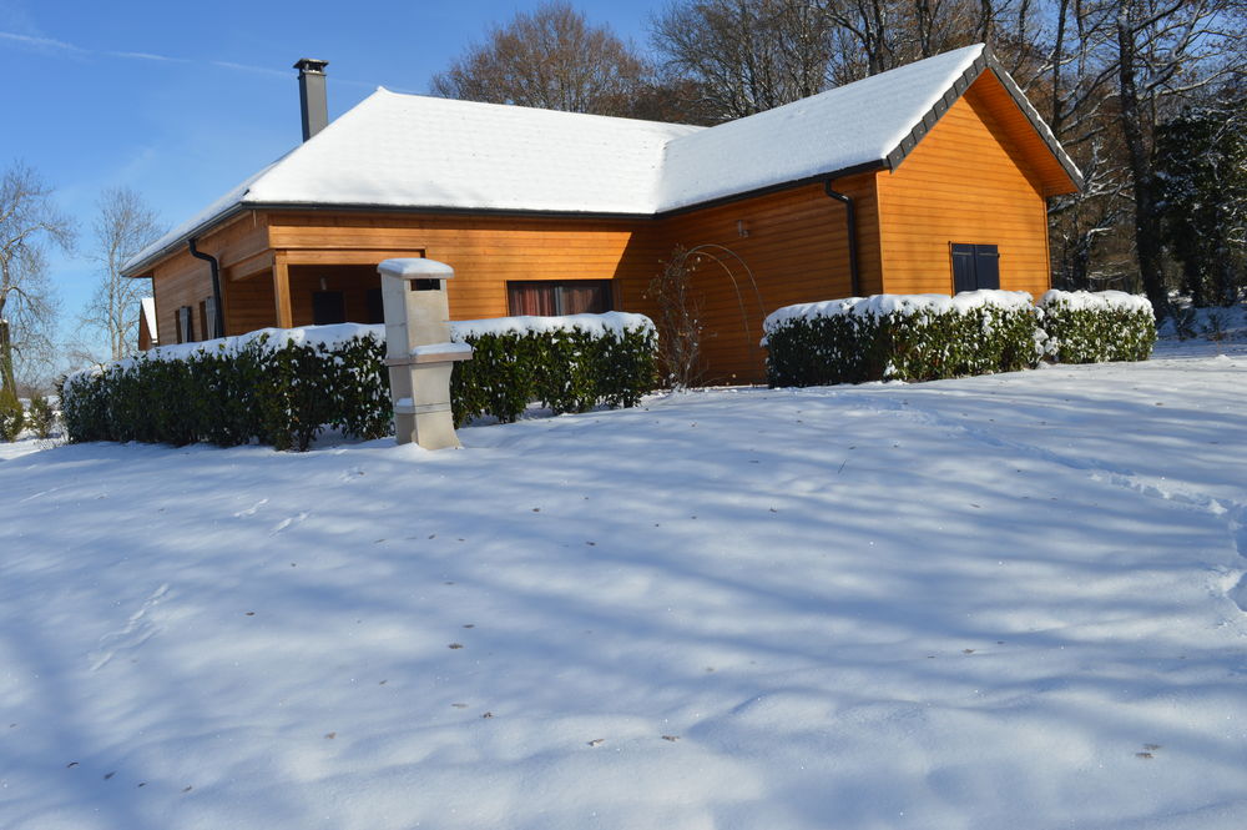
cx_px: 624
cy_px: 415
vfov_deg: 47.9
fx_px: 934
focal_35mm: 27
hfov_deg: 67.4
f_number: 9
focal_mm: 18
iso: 100
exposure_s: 1/320
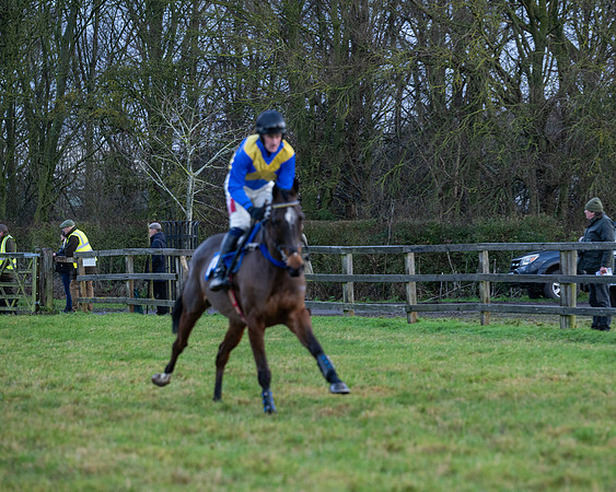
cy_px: 246
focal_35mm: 191
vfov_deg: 8.1
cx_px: 319
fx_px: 3489
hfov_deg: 10.1
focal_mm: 170
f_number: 4
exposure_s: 1/500
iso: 800
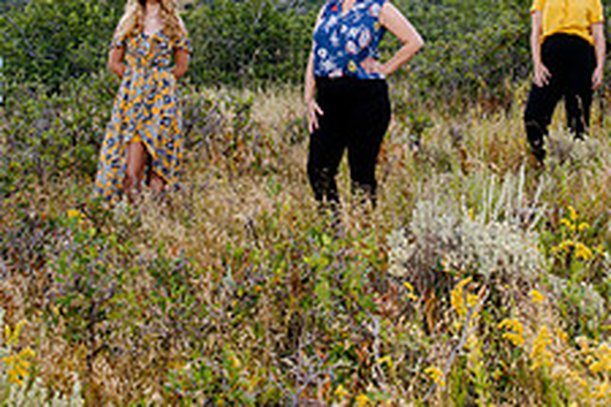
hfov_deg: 25.3
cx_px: 350
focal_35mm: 80
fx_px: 1358
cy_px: -104
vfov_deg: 16.3
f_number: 6.3
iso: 800
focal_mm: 31
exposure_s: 1/200
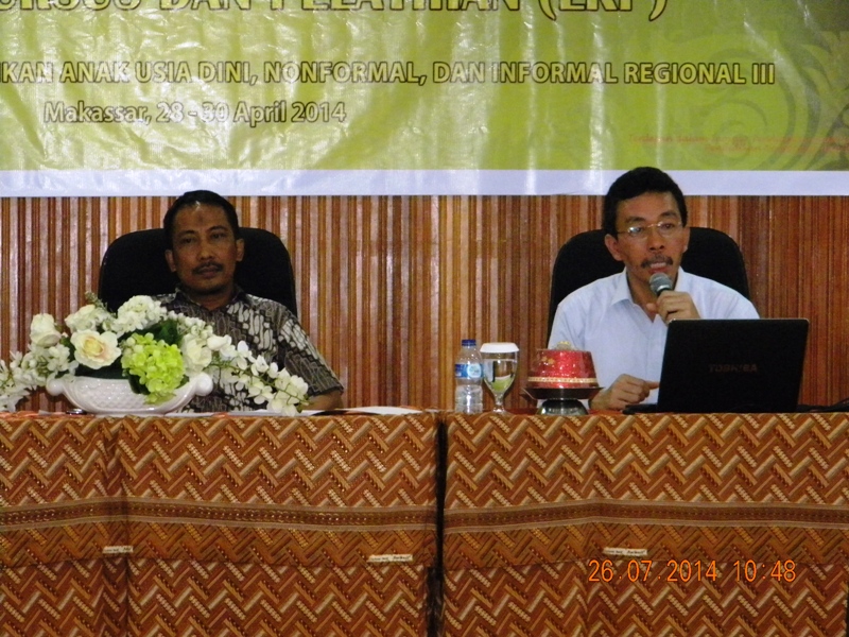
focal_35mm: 148
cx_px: 424
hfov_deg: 13.3
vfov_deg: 10.0
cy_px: 318
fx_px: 3630
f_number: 5
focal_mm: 26.8
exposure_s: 1/30
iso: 800
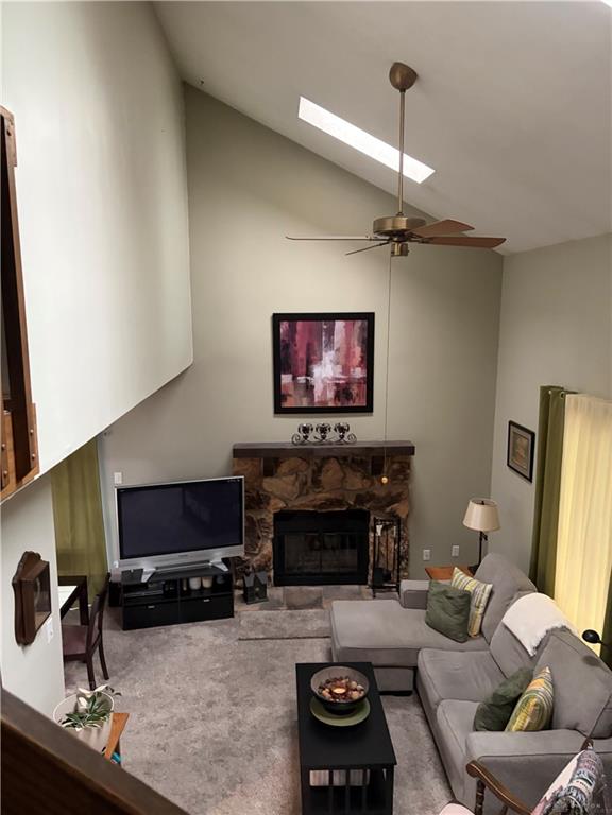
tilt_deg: -10.2
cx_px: 306
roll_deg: -0.4
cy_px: 408
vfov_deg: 67.3
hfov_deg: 53.1
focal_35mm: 26
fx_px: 613
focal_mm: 5.96
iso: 500
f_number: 1.6
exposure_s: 1/30
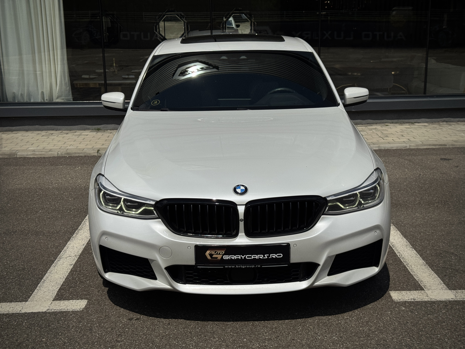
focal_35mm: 48
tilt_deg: -12.8
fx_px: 645
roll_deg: +1.6
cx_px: 232
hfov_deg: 39.7
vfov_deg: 30.3
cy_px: 174
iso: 64
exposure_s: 1/28571
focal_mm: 6.76
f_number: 1.78
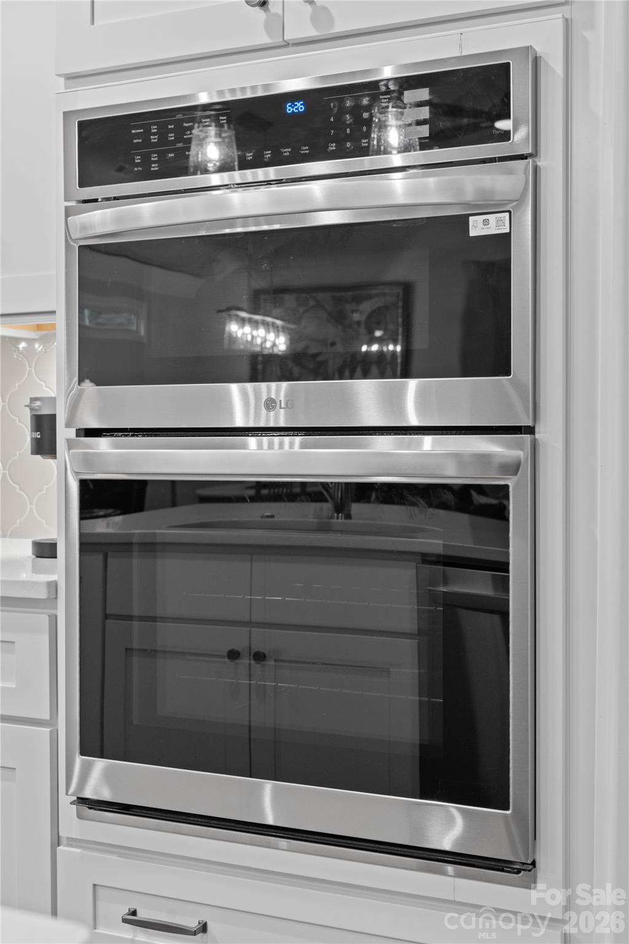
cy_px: 472
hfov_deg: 28.6
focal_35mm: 47
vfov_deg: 41.9
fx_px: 1232
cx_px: 314
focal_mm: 47
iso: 400
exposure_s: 1/2.5
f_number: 7.1
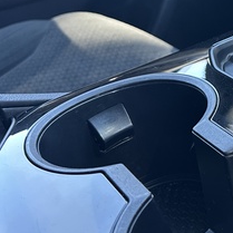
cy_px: 21
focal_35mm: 65
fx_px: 495
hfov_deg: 22.6
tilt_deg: -21.7
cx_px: 330
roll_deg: +9.7
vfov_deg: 25.6
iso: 250
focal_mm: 6.86
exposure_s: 1/83
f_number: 1.78
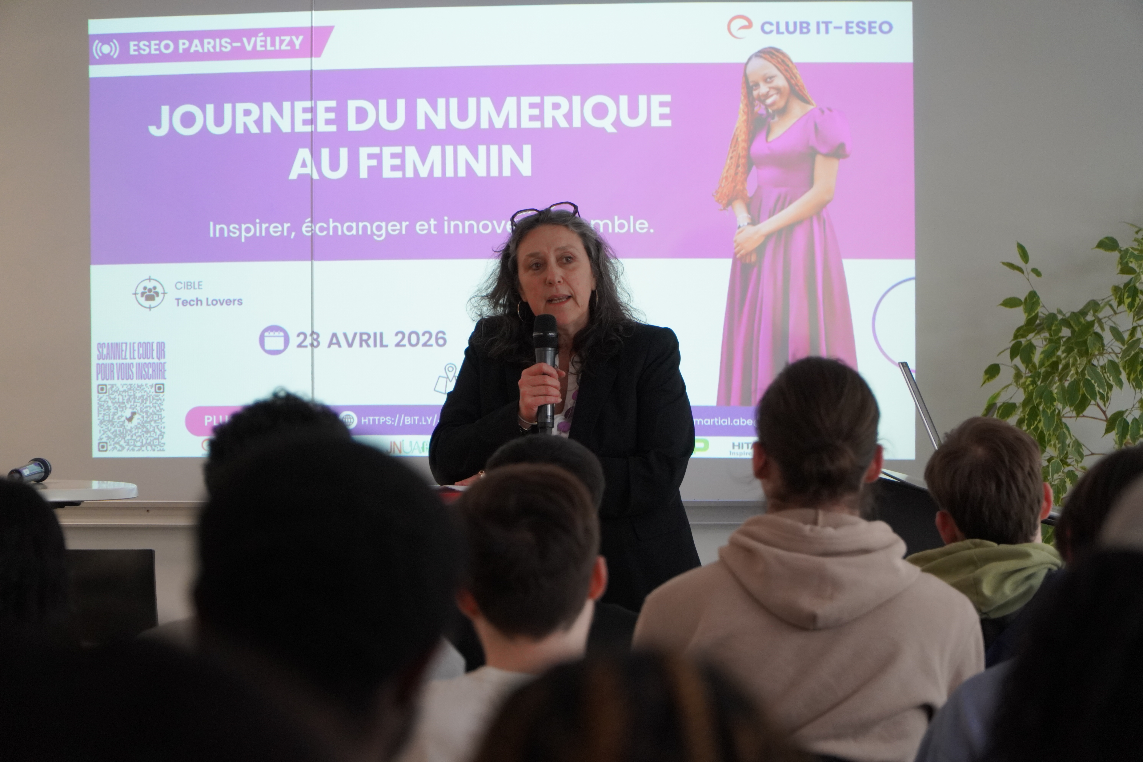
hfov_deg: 14.4
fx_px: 4524
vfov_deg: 9.6
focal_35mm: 142
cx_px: 572
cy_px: 381
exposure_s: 1/160
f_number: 4
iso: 1250
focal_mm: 95
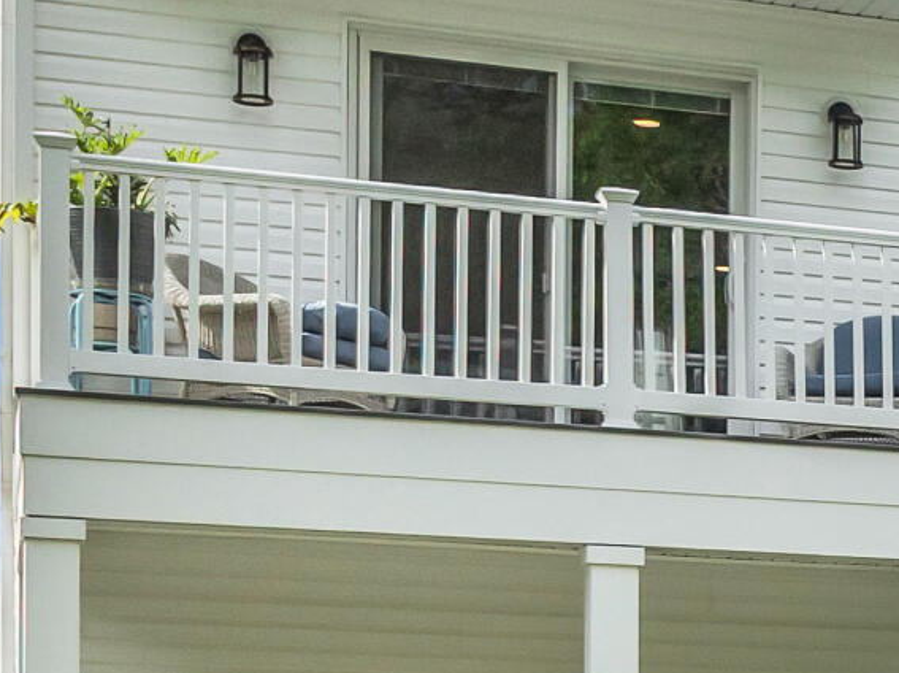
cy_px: 930
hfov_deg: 12.3
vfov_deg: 11.3
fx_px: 3295
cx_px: 2175
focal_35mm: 127
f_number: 2.8
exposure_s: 1/800
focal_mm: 12.29
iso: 130
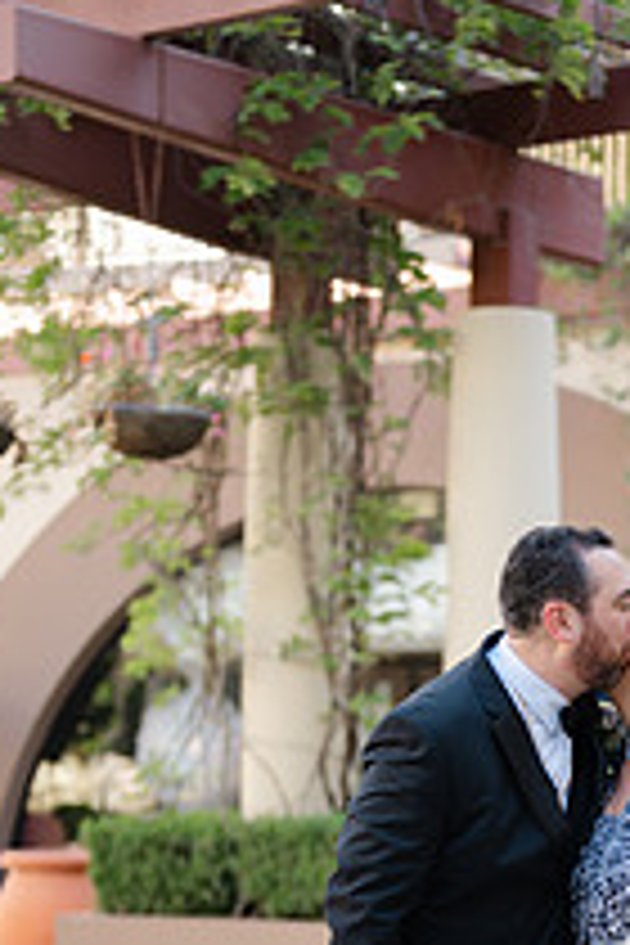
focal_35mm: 107
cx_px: 536
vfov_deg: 18.7
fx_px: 2809
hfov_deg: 12.7
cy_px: 909
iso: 64
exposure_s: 1/320
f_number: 1.8
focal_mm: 50
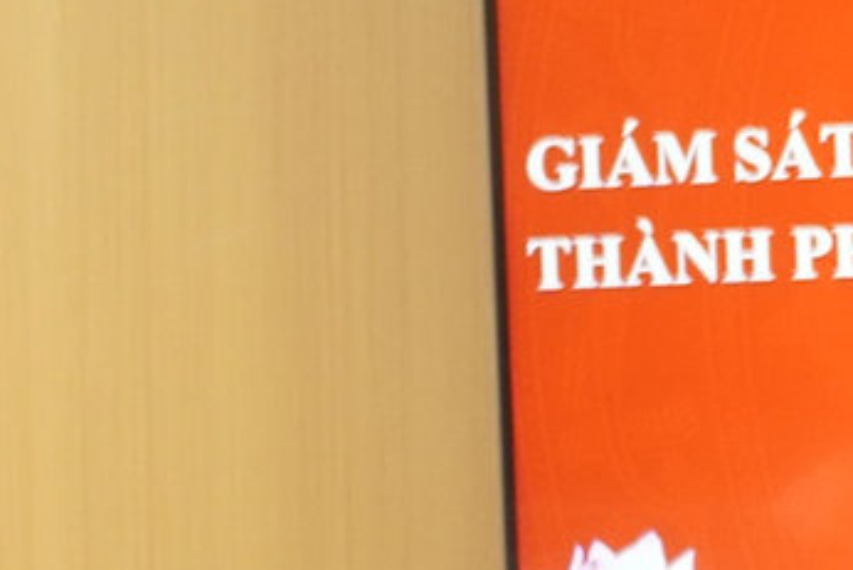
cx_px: -878
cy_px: 1323
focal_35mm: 426
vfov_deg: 3.2
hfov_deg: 4.8
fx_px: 10098
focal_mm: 48
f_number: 5.6
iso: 800
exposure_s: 1/20
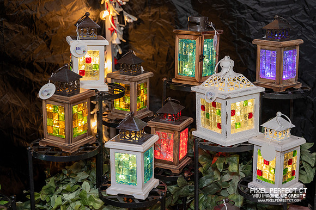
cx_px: 164
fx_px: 501
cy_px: 105
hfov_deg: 35.0
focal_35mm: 57
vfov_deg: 23.7
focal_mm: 54
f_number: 4
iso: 2000
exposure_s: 1/60
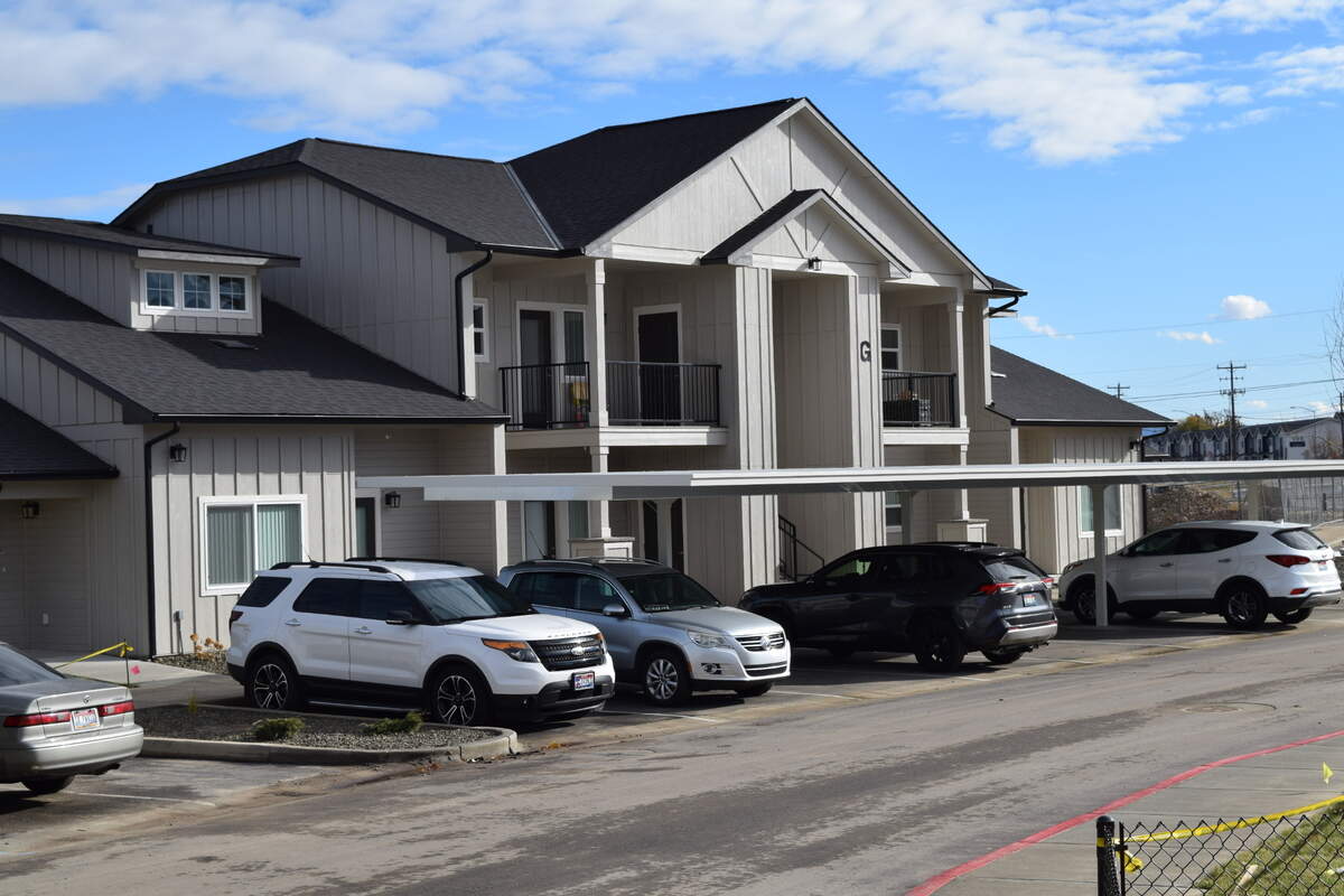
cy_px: 448
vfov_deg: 21.6
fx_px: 2352
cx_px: 672
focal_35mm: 63
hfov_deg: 31.9
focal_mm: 42
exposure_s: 1/400
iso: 200
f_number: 10
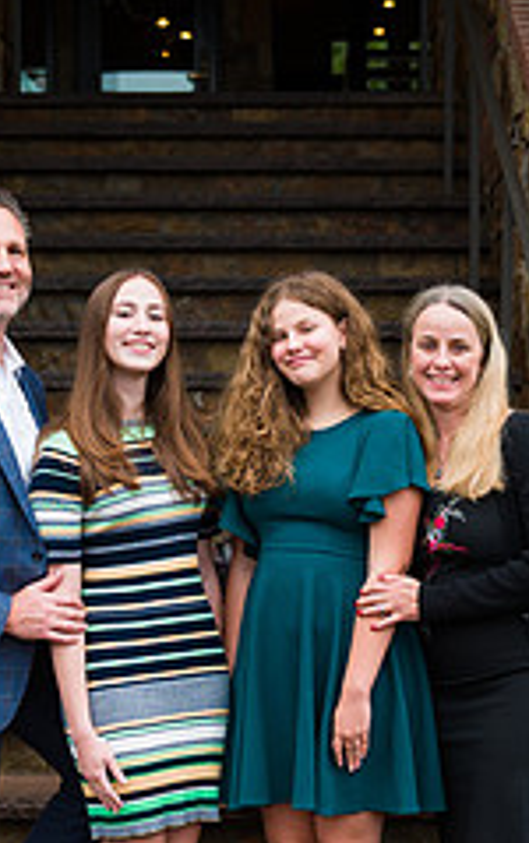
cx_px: 239
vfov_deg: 24.8
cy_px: 540
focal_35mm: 83
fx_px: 1909
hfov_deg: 15.8
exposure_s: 1/400
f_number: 4
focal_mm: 32
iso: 200
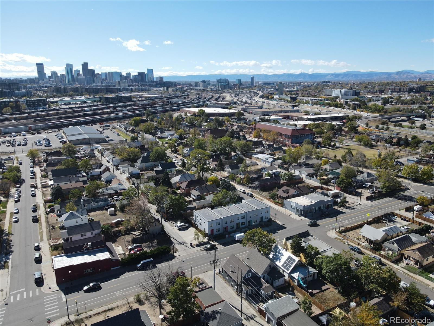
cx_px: 217
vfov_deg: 56.8
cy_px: 163
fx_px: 301
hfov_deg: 71.6
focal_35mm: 24
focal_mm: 4.5
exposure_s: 1/640
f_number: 2.8
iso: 100
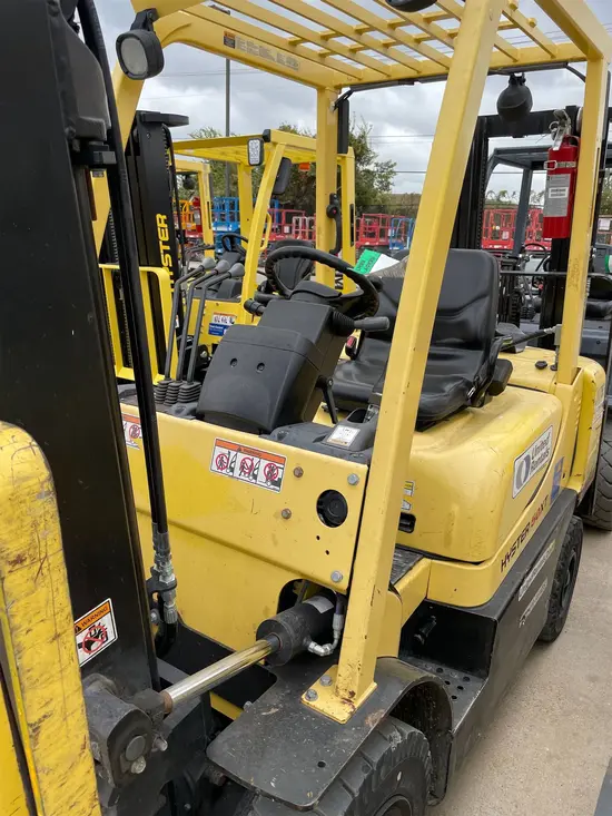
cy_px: 408
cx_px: 306
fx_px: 613
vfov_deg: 67.3
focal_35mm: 26
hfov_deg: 53.1
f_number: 1.6
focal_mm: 4.2
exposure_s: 1/619
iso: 32
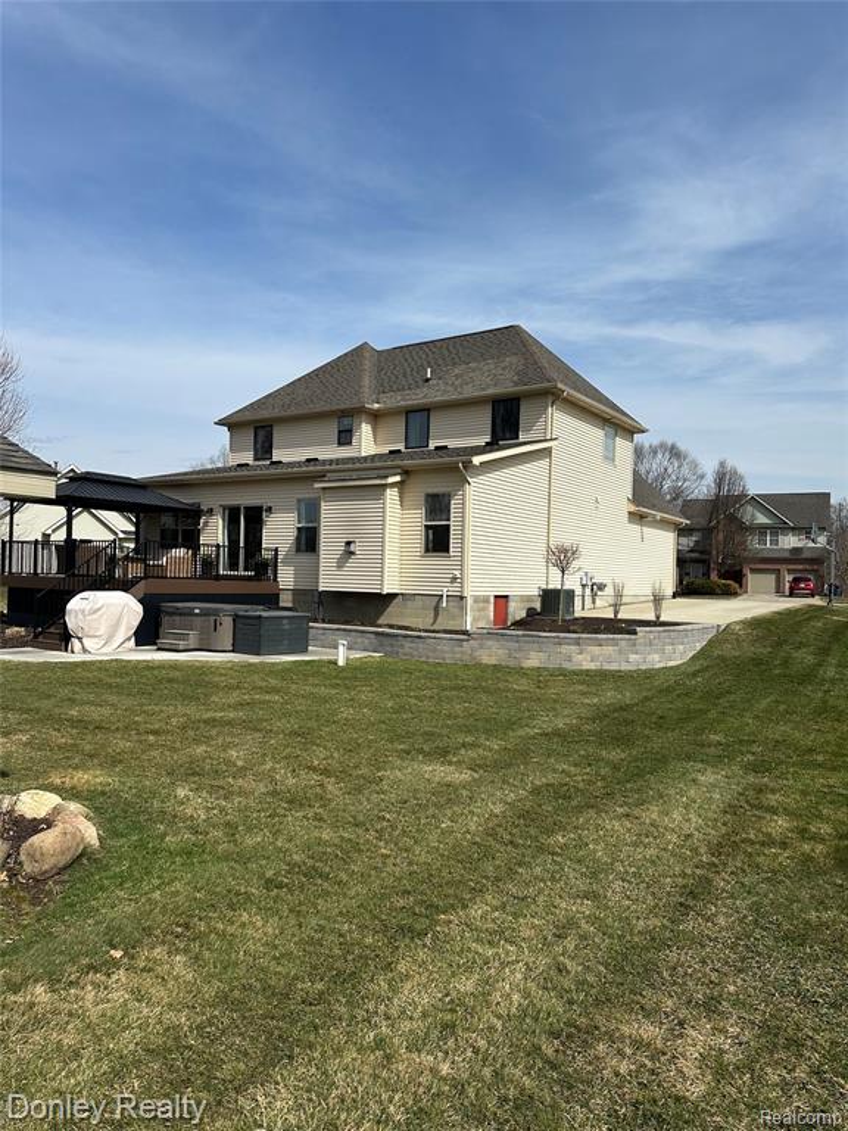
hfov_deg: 56.8
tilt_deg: +1.0
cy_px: 566
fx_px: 784
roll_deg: -2.3
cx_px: 424
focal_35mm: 24
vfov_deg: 71.6
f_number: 1.78
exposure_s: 1/7042
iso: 80
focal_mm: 6.86
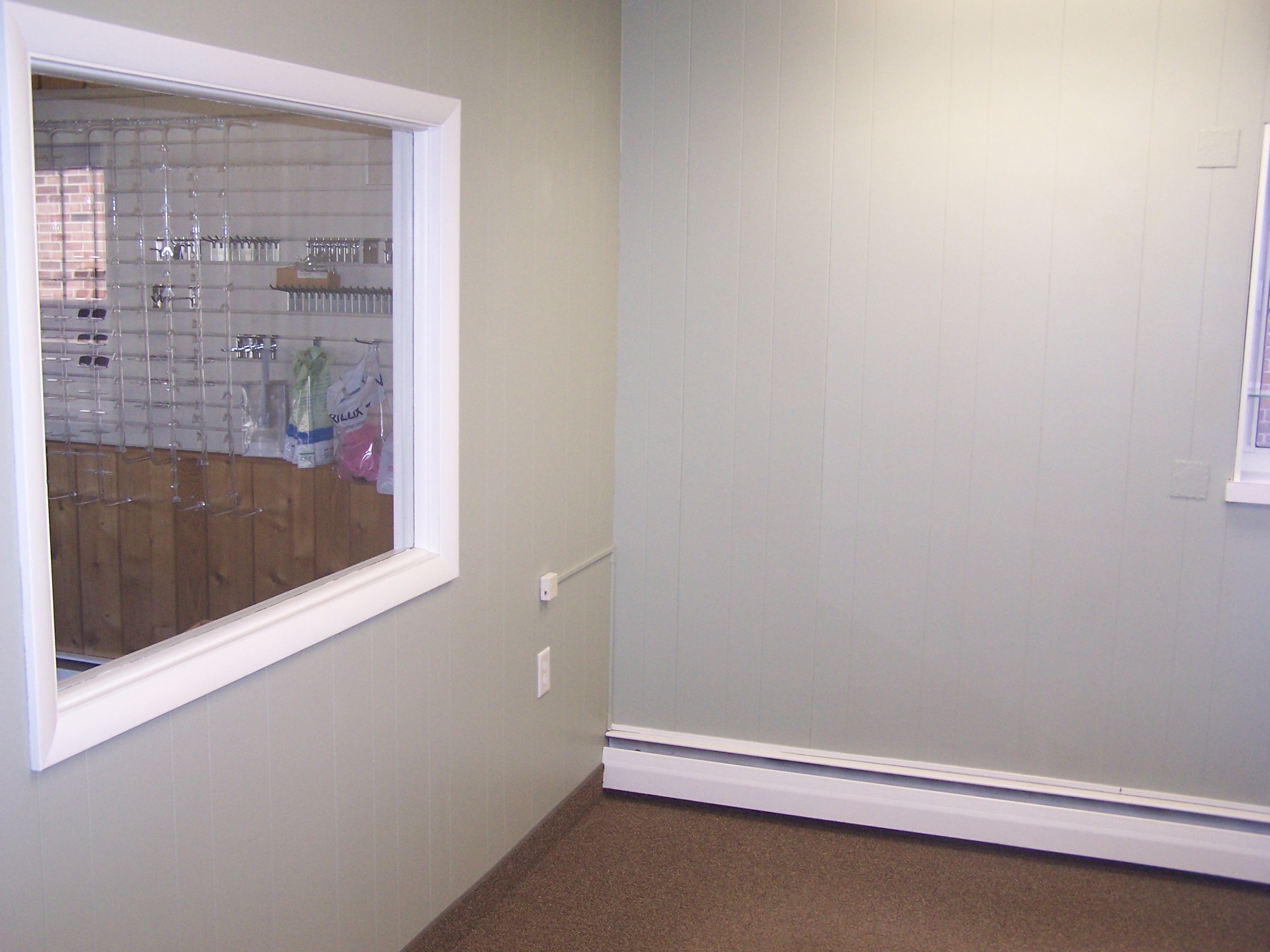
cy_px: 476
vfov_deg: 37.7
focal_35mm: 38
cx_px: 635
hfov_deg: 49.0
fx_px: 1394
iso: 140
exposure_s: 1/60
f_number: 2.8
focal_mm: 6.3
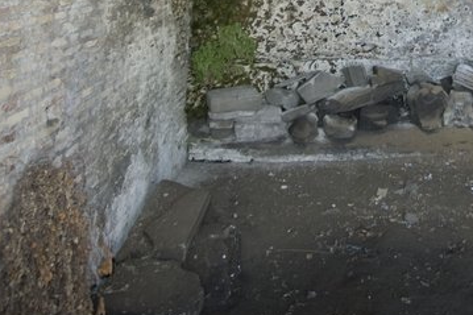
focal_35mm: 39
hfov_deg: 46.3
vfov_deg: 29.0
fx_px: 512
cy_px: -73
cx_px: 394
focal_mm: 14
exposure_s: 1/80
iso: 200
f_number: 3.5
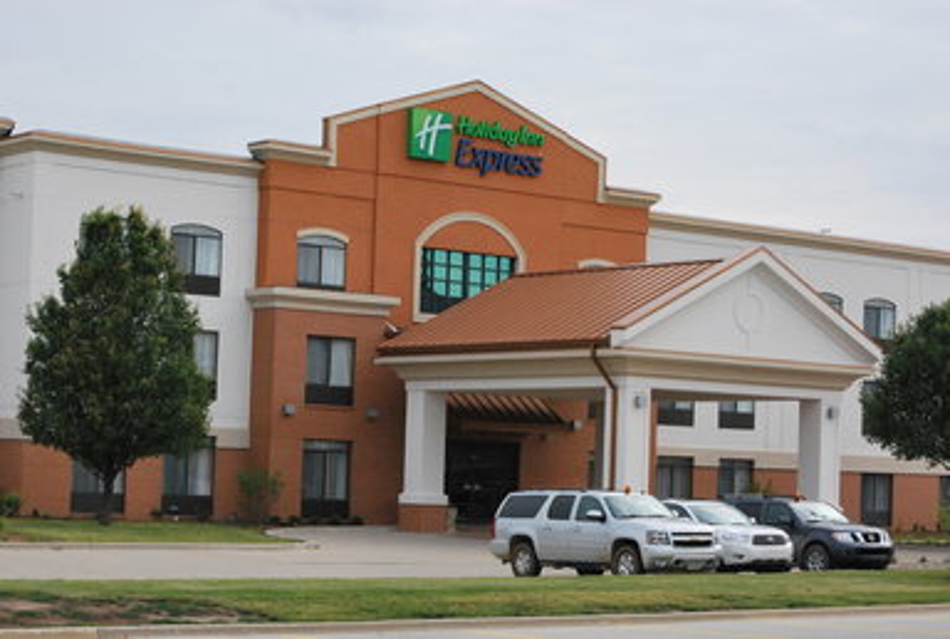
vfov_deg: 16.6
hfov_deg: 24.6
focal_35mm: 82
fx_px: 2182
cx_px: 475
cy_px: 320
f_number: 13
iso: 1600
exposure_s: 1/640
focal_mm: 55
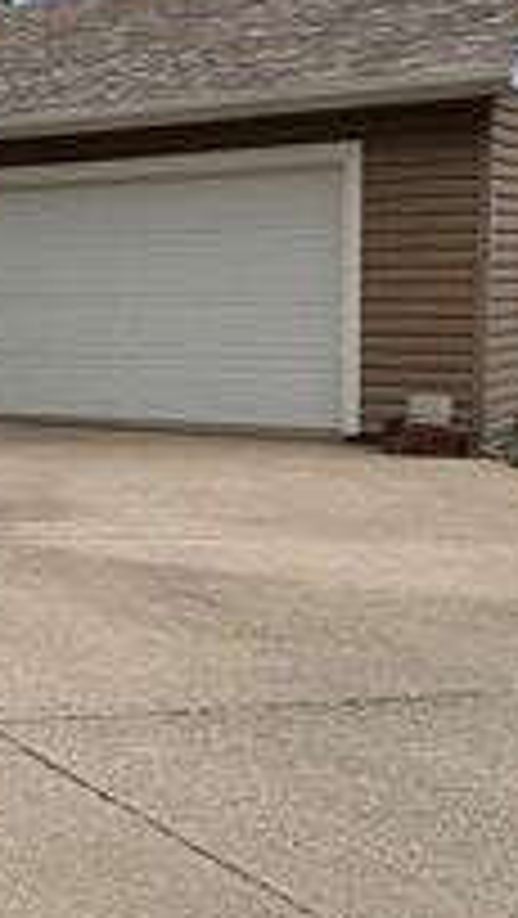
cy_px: 385
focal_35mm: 64
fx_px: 1560
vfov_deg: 32.8
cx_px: -239
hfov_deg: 17.2
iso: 80
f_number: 1.78
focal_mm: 6.76
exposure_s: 1/4405
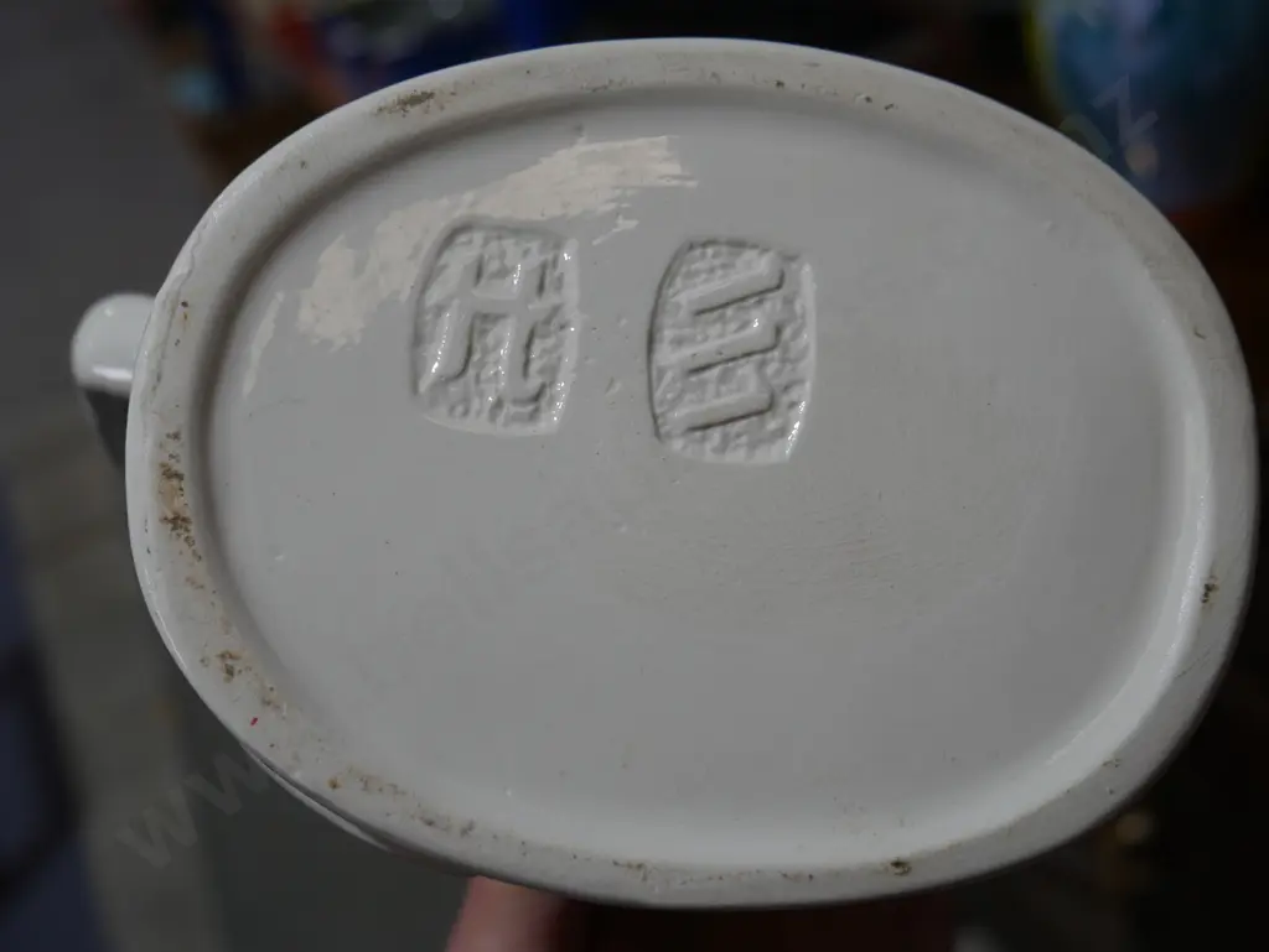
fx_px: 1614
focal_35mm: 44
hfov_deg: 42.9
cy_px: 476
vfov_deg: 32.9
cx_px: 634
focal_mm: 22
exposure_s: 1/125
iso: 200
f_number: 4.7
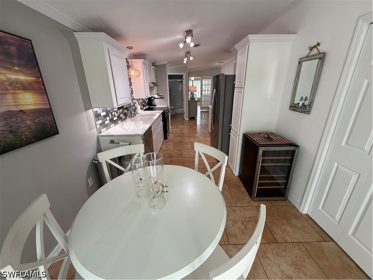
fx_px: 151
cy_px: 140
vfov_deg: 85.7
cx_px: 186
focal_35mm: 14
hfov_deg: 102.1
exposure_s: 1/121
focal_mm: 2.22
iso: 250
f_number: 2.2
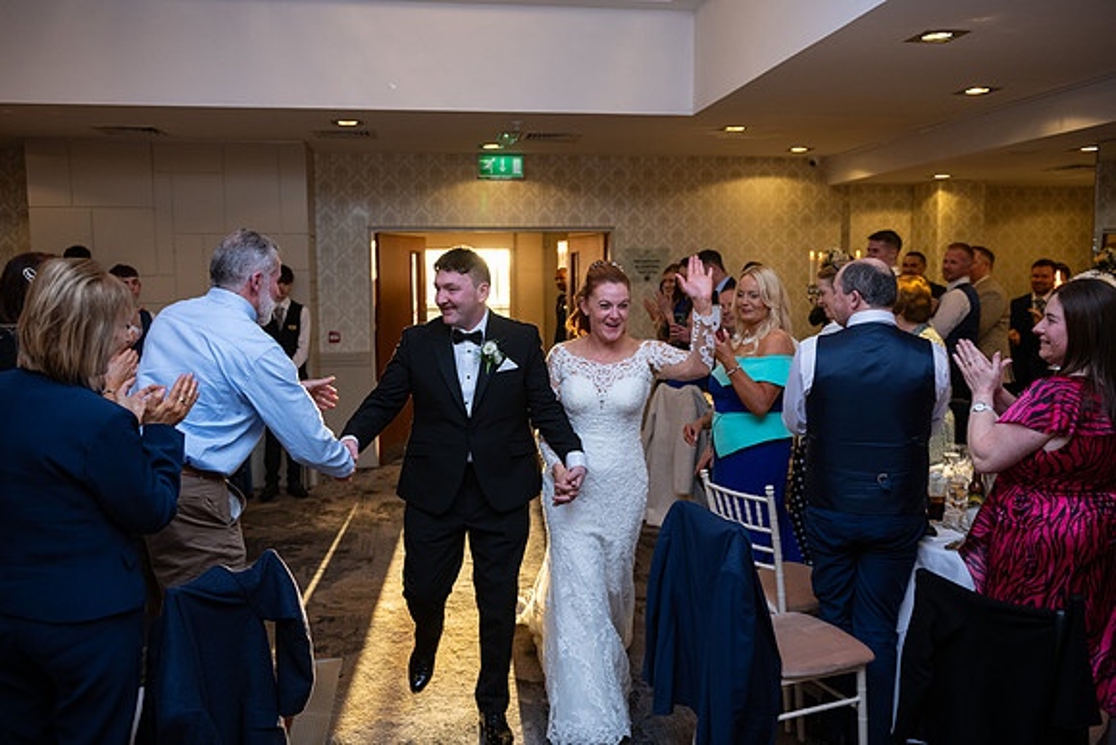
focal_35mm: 32
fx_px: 992
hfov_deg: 58.7
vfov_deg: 41.1
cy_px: 372
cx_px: 558
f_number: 3.5
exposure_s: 1/160
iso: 800
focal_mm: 32
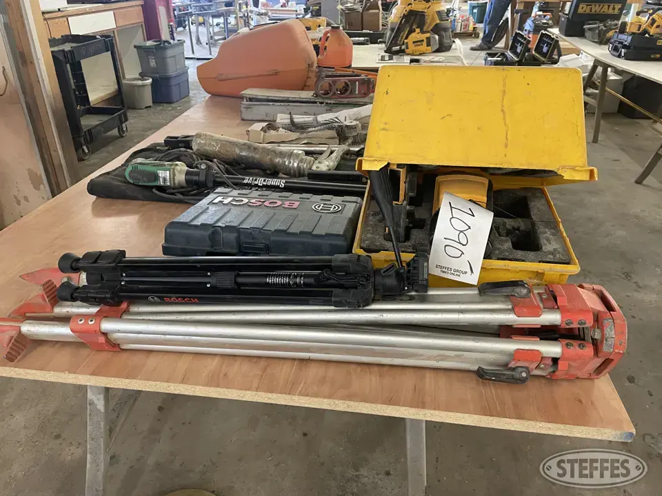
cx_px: 331
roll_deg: +0.3
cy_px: 248
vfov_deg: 53.1
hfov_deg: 67.3
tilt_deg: -29.0
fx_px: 497
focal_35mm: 26
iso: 250
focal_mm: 4.2
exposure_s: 1/60
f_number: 1.6
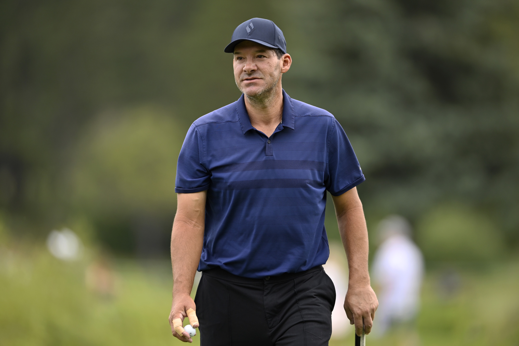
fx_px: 5766
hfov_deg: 5.2
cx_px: 260
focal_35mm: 400
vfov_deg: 3.4
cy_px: 173
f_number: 2.8
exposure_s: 1/2000
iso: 640
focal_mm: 400
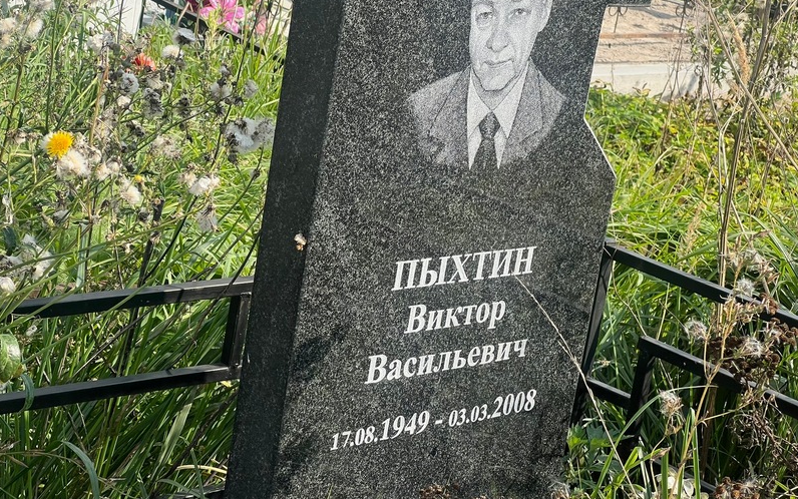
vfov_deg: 15.9
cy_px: 277
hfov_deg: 25.2
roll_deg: -10.3
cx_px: 398
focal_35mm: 82
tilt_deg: -18.0
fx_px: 1784
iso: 32
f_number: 2.8
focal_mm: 9
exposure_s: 1/531
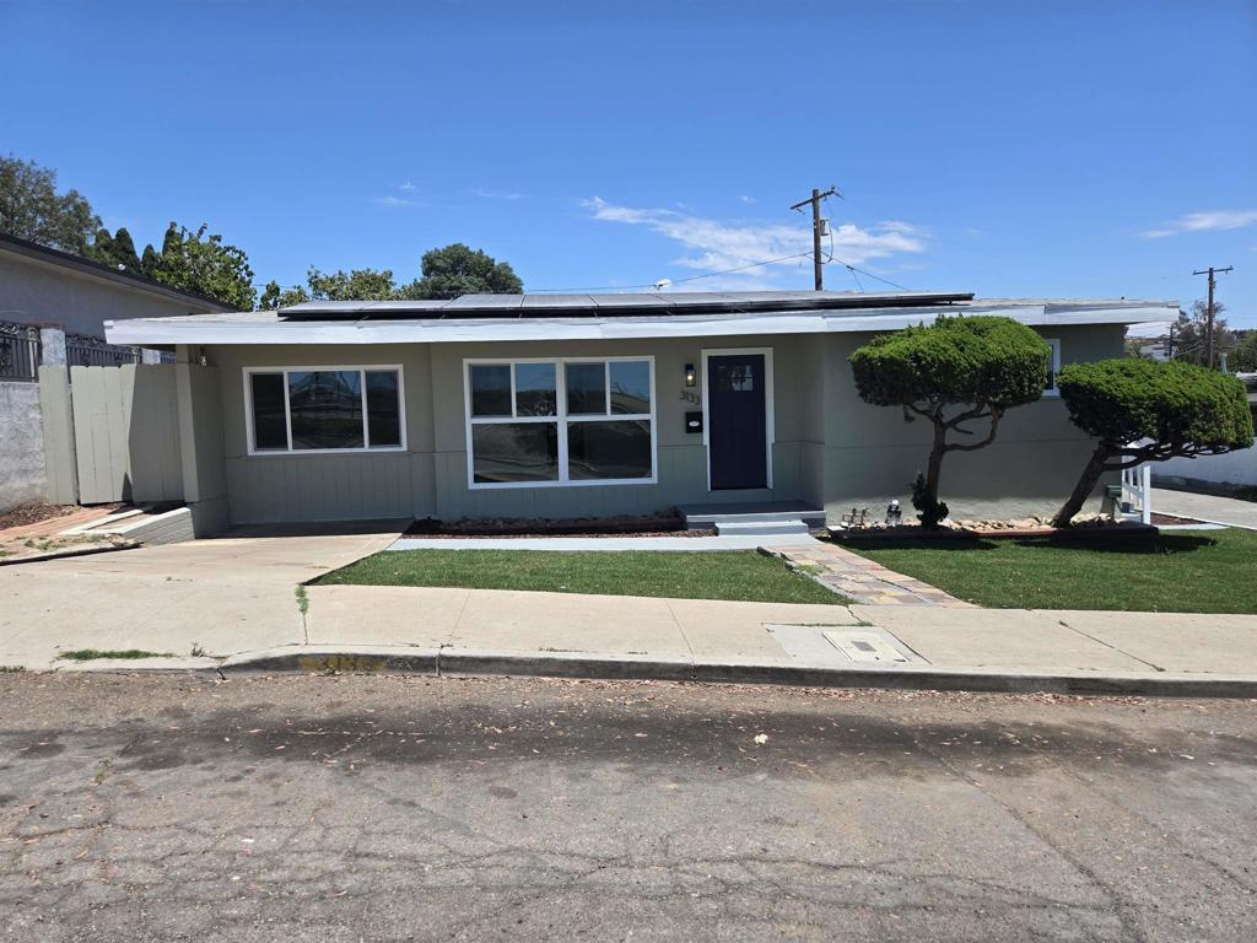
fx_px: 835
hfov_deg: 73.9
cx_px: 628
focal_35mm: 23
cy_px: 472
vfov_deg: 58.9
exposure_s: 1/2921
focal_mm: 5.4
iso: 40
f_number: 1.8
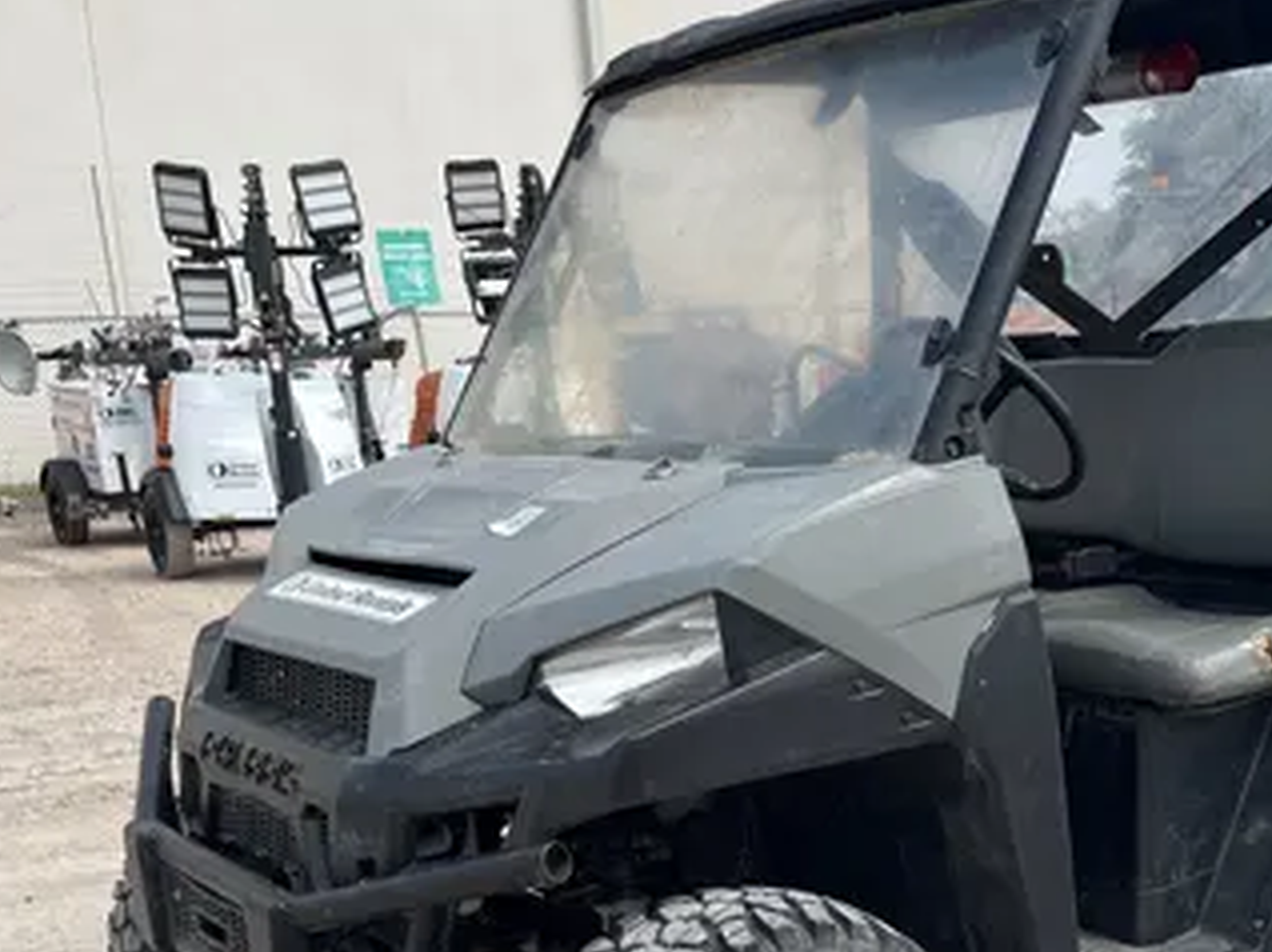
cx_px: 988
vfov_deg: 31.5
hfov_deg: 40.6
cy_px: 726
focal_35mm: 45
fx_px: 1652
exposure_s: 1/2755
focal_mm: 5.1
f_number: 1.6
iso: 50
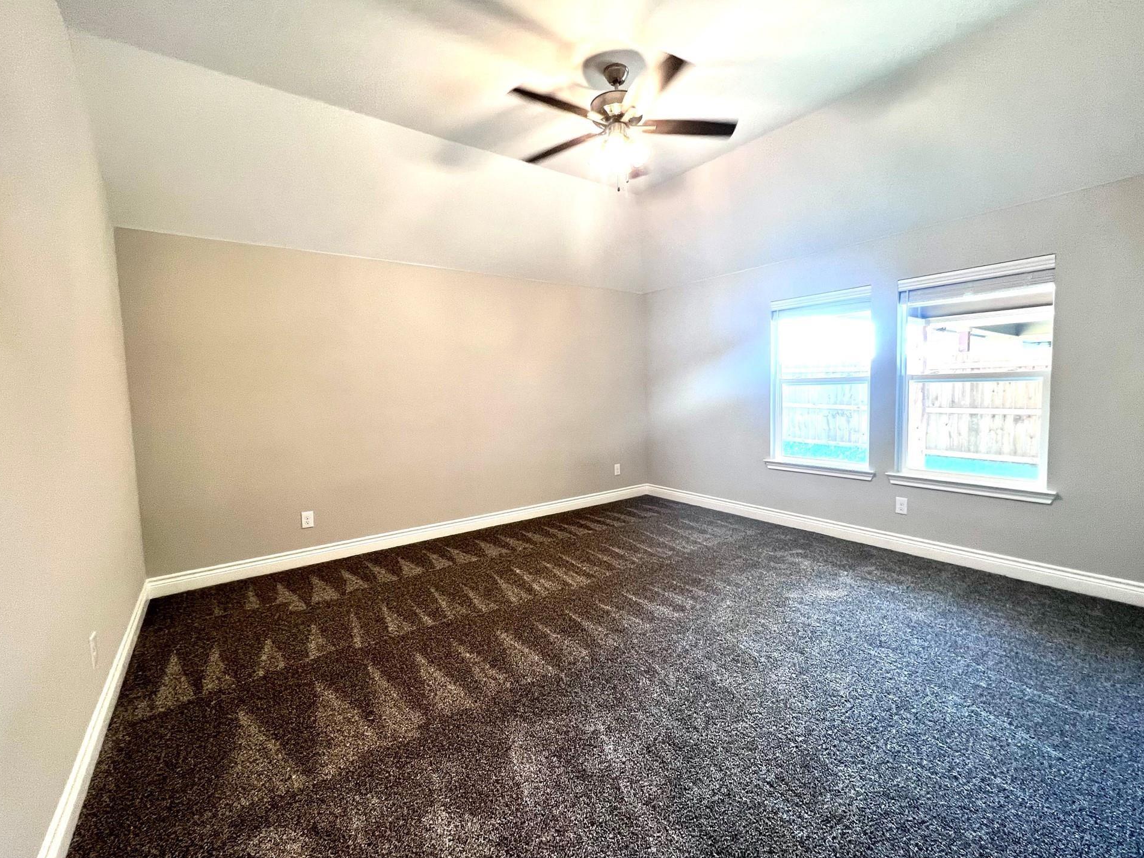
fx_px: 463
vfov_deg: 85.7
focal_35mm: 14
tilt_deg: -3.9
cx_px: 590
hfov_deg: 102.0
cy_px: 422
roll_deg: +1.5
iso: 125
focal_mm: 1.57
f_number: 1.8
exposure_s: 1/60
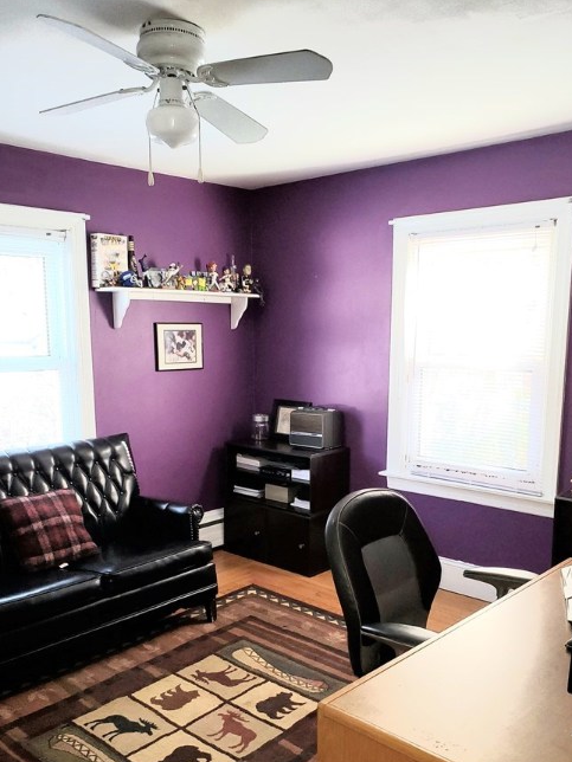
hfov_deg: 45.4
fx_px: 683
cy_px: 451
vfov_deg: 58.0
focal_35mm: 31
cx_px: 256
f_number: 2.4
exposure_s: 1/40
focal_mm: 4.3
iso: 100
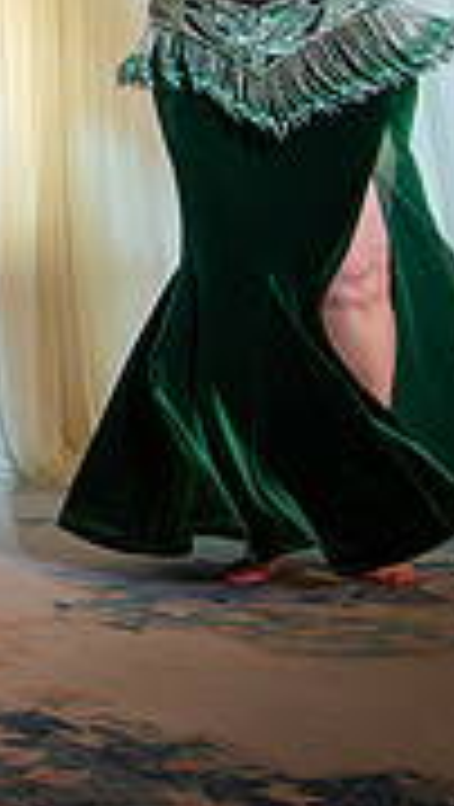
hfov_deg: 9.7
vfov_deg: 18.1
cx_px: -500
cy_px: 66
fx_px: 2477
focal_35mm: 116
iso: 12800
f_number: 5.6
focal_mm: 32
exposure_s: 1/500
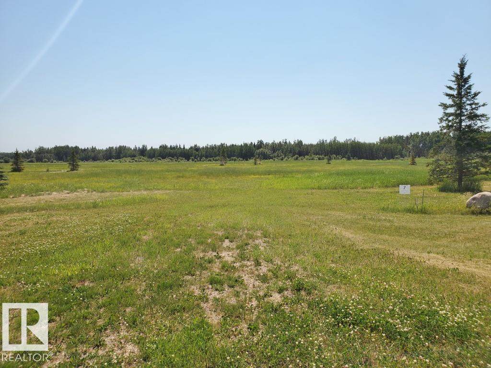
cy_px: 184
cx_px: 246
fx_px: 369
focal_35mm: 26
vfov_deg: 53.1
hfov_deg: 67.3
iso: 50
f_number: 2.4
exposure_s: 1/2105
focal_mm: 4.3
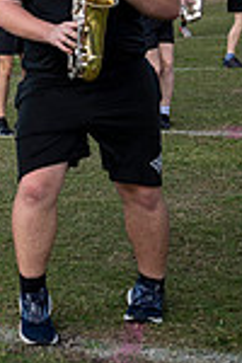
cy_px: 81
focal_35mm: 93
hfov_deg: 11.7
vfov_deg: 21.7
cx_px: -361
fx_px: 938
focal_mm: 24
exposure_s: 1/1250
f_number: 2.8
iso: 125
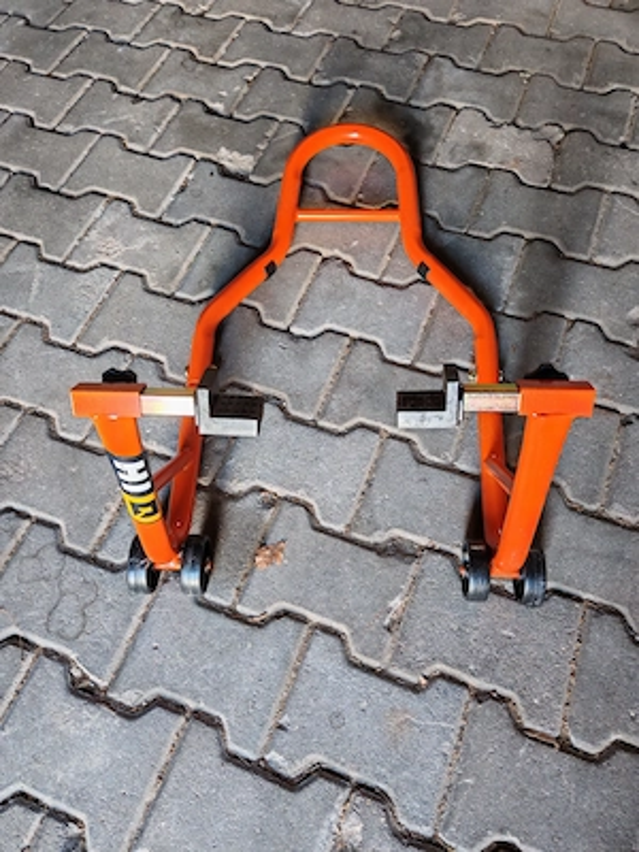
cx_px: 320
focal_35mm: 27
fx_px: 665
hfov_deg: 51.4
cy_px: 426
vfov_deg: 65.3
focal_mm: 6.67
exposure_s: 1/50
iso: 500
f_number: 1.9
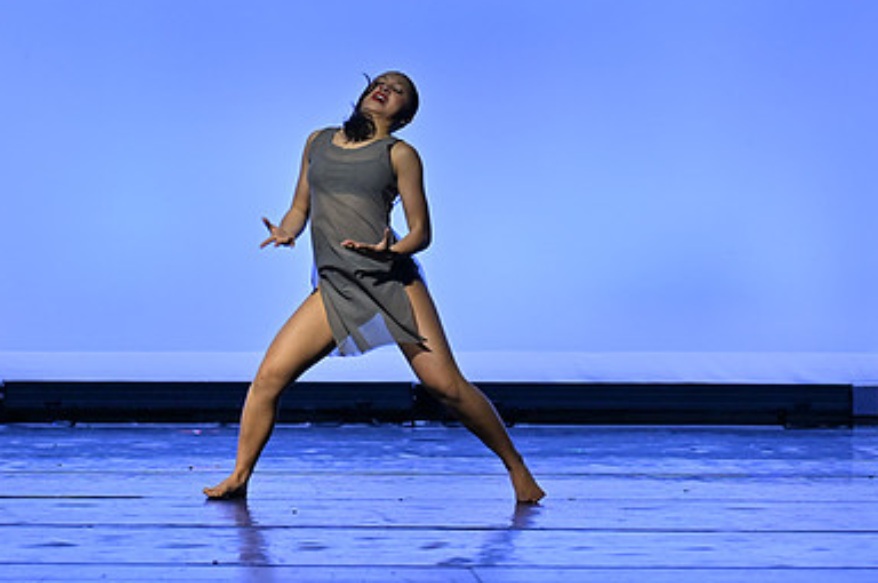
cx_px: 377
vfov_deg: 7.1
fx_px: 4677
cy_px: 208
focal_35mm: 192
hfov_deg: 10.7
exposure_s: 1/500
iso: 450
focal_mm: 85
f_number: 2.8
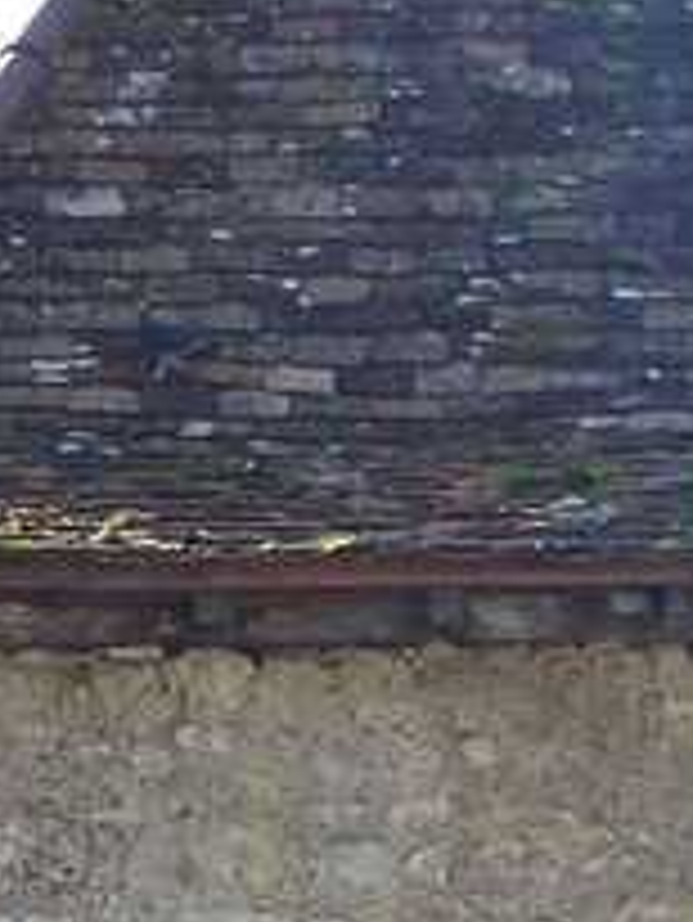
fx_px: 8106
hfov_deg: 4.9
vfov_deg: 6.2
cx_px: 616
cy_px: 2154
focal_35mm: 304
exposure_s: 1/125
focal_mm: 8.5
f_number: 3.8
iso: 125
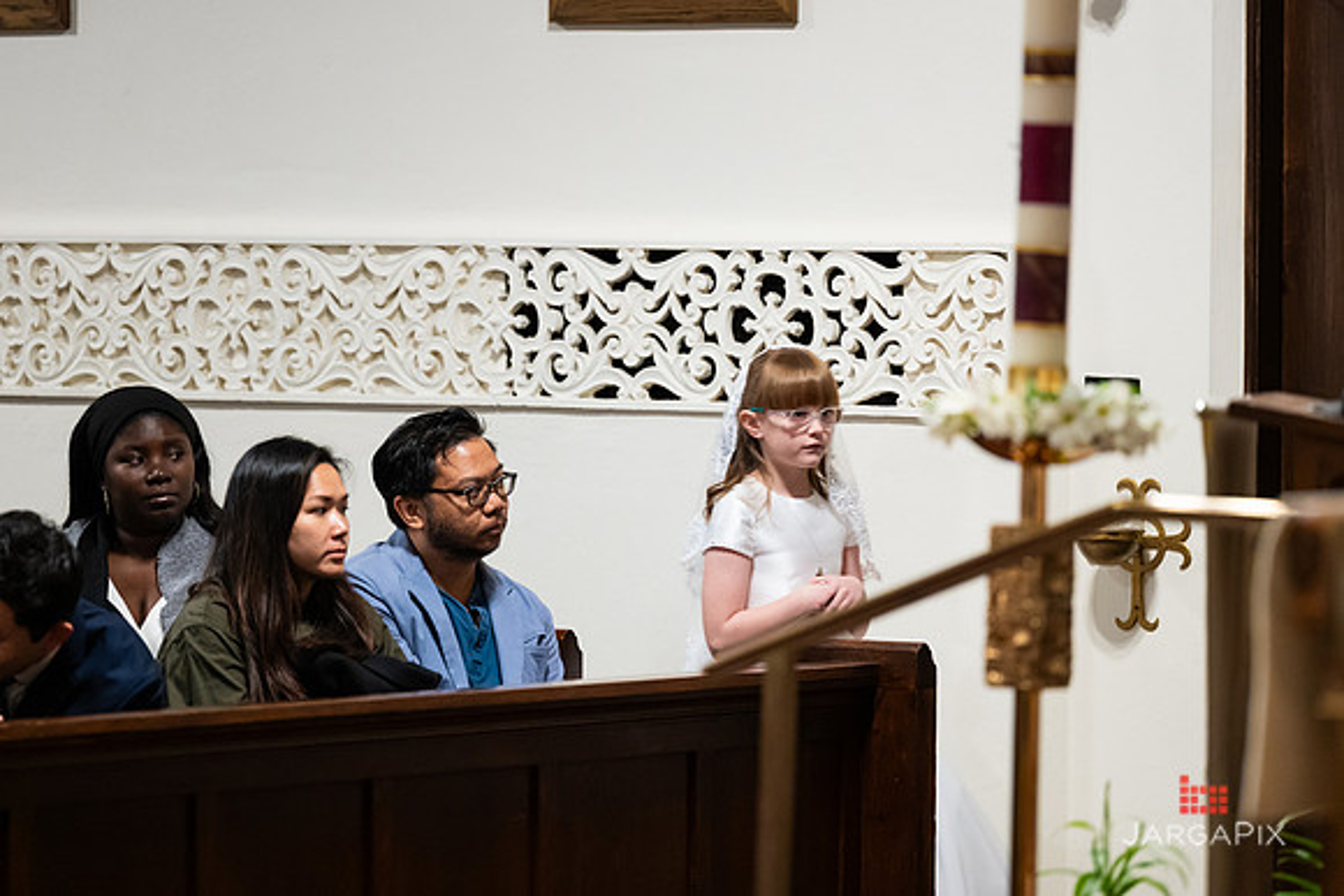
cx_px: 699
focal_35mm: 215
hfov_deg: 9.6
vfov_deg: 6.4
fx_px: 8023
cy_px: 442
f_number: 3.2
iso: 3200
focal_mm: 200
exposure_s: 1/160
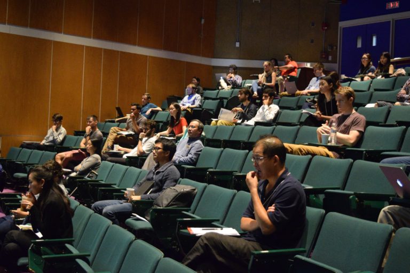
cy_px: 136
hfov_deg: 42.3
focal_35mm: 46
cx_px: 205
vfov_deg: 28.9
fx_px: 530
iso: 5000
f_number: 4.2
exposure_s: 1/60
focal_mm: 31
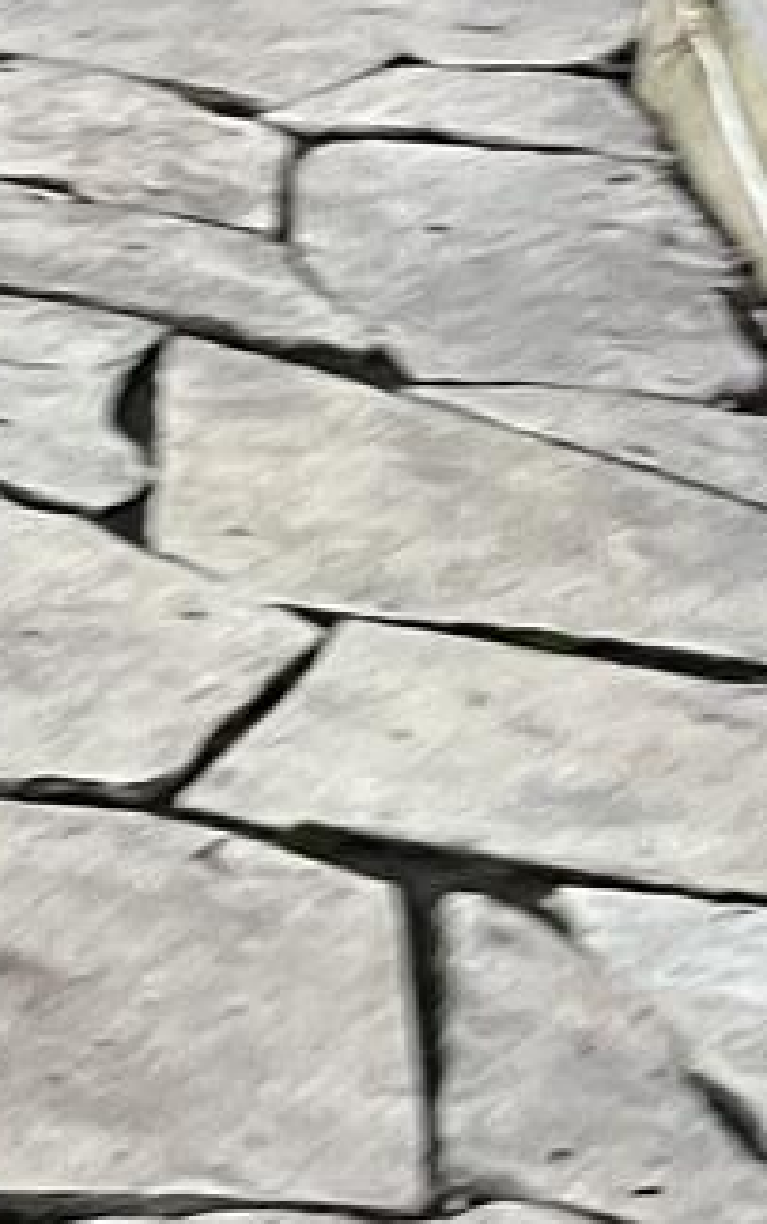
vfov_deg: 15.3
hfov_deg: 8.6
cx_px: -1232
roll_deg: -0.6
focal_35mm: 136
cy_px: 506
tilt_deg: -27.8
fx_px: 4540
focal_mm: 5.7
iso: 500
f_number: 1.5
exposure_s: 1/60
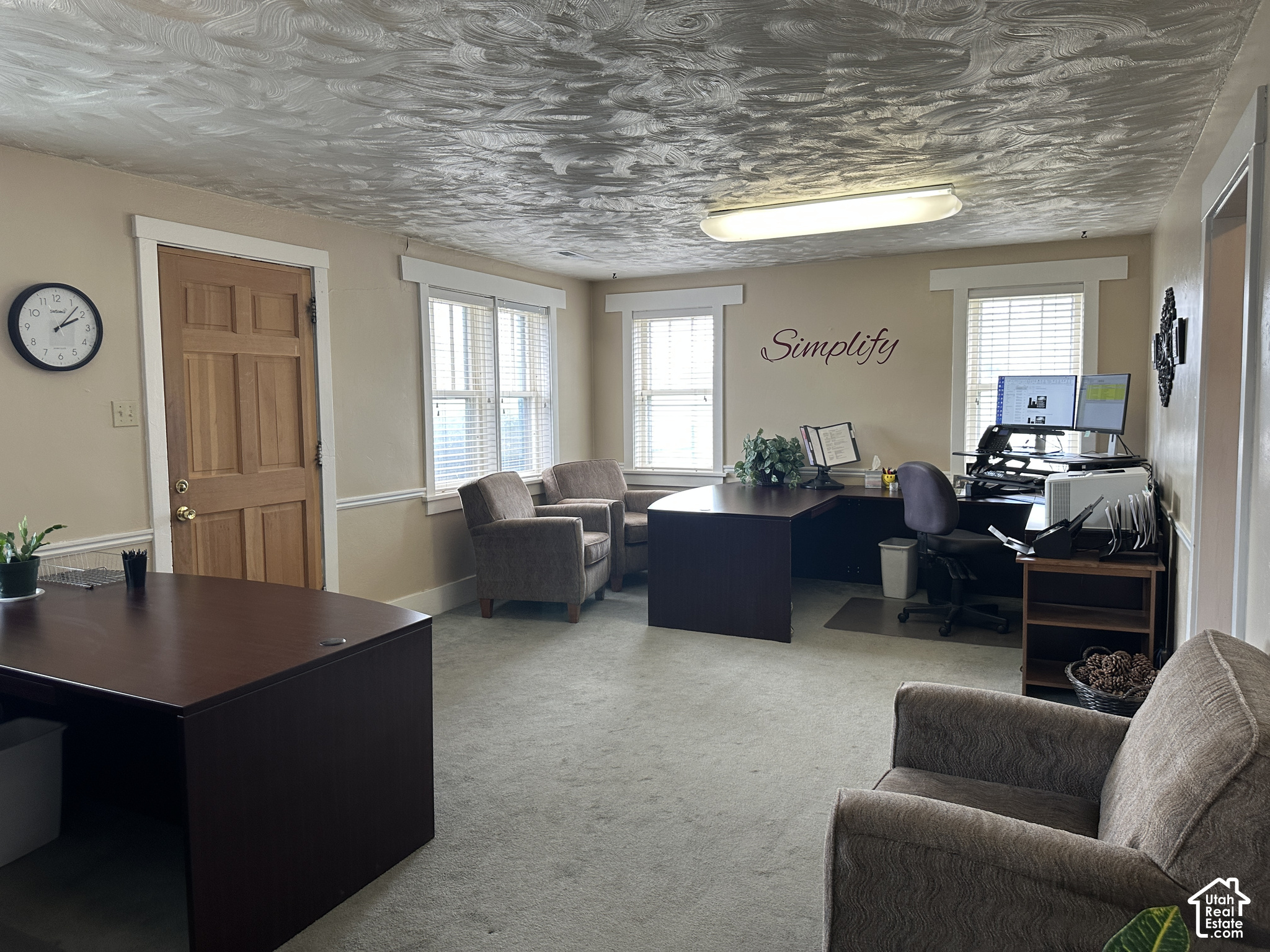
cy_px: 476
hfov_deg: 71.6
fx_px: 881
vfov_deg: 56.8
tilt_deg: -4.5
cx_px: 635
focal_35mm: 24
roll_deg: +0.1
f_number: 1.78
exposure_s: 1/120
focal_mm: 6.86
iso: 160
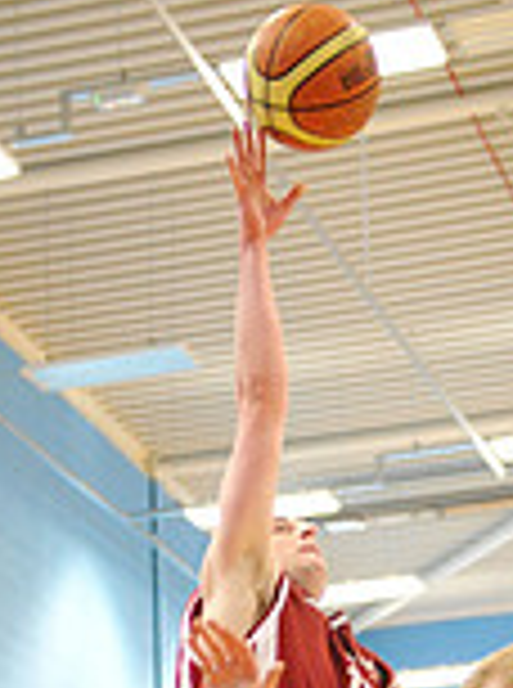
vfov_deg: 13.9
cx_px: 362
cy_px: 908
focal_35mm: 136
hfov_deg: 10.8
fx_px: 2699
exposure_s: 1/400
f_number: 2.8
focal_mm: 48
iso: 8000
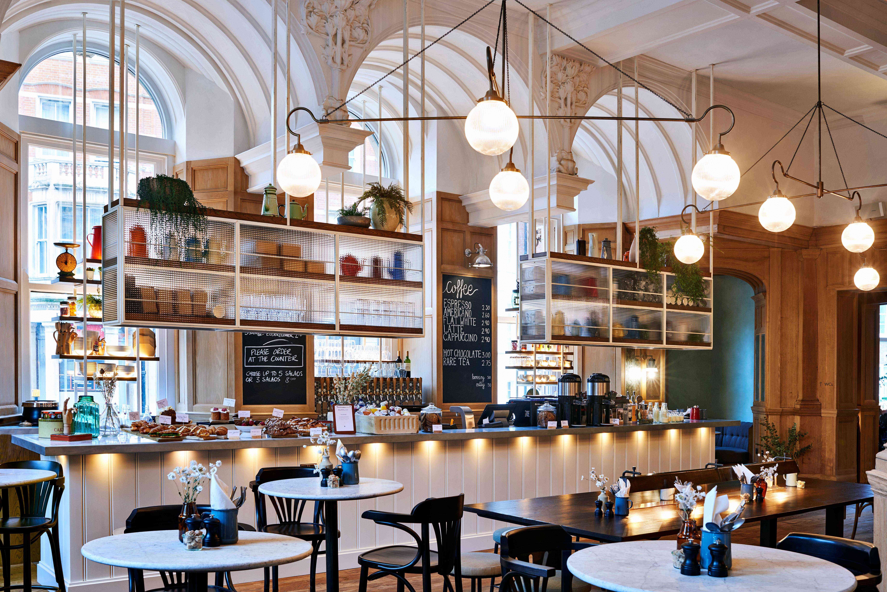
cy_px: 296
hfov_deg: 54.4
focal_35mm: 35
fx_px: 863
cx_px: 444
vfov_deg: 37.9
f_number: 11
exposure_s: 1.6
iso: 100
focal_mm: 35
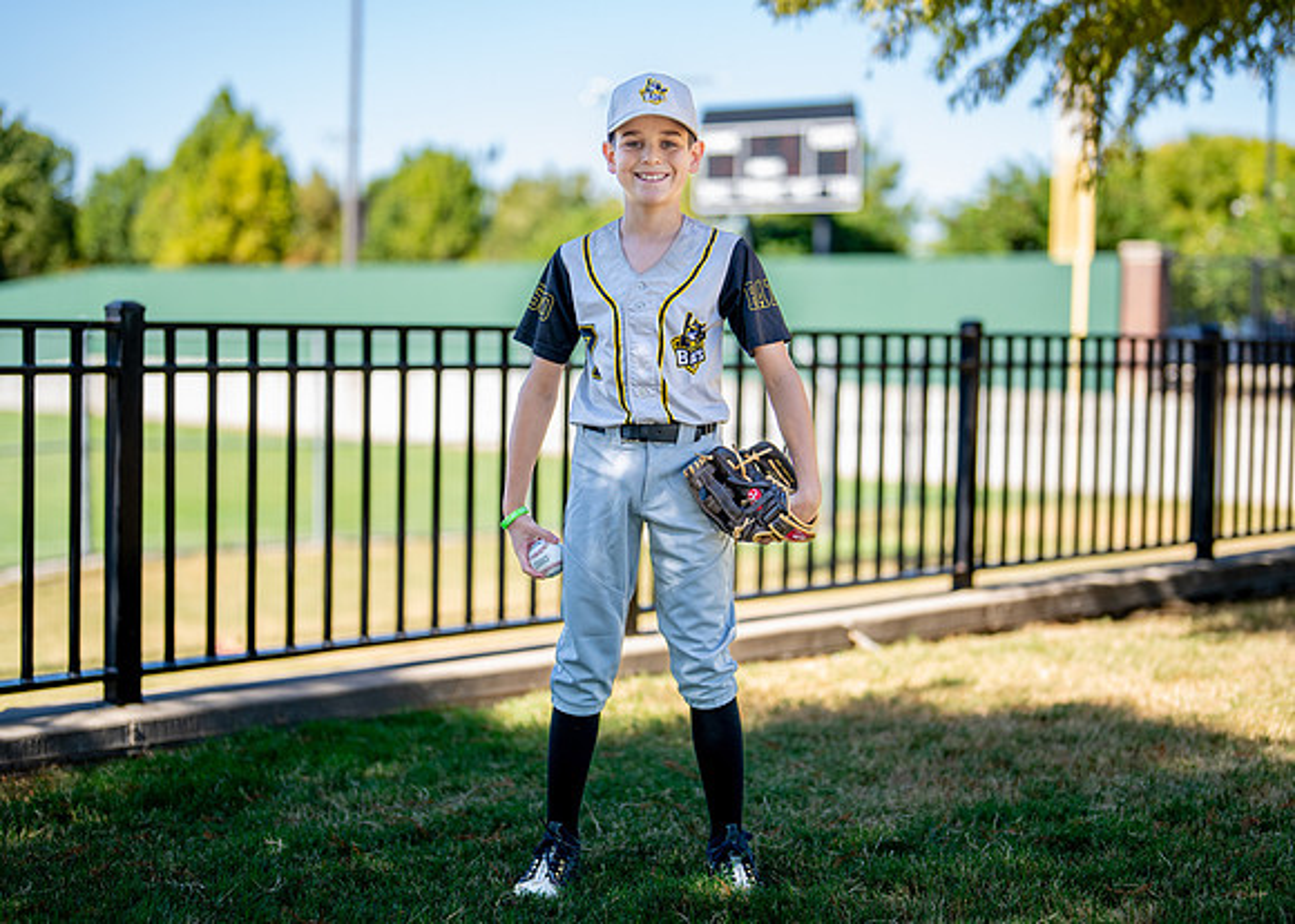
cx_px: 699
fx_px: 2239
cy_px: 441
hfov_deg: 32.2
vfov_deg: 23.3
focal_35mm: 61
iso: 100
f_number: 1.2
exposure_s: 1/2000
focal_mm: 50
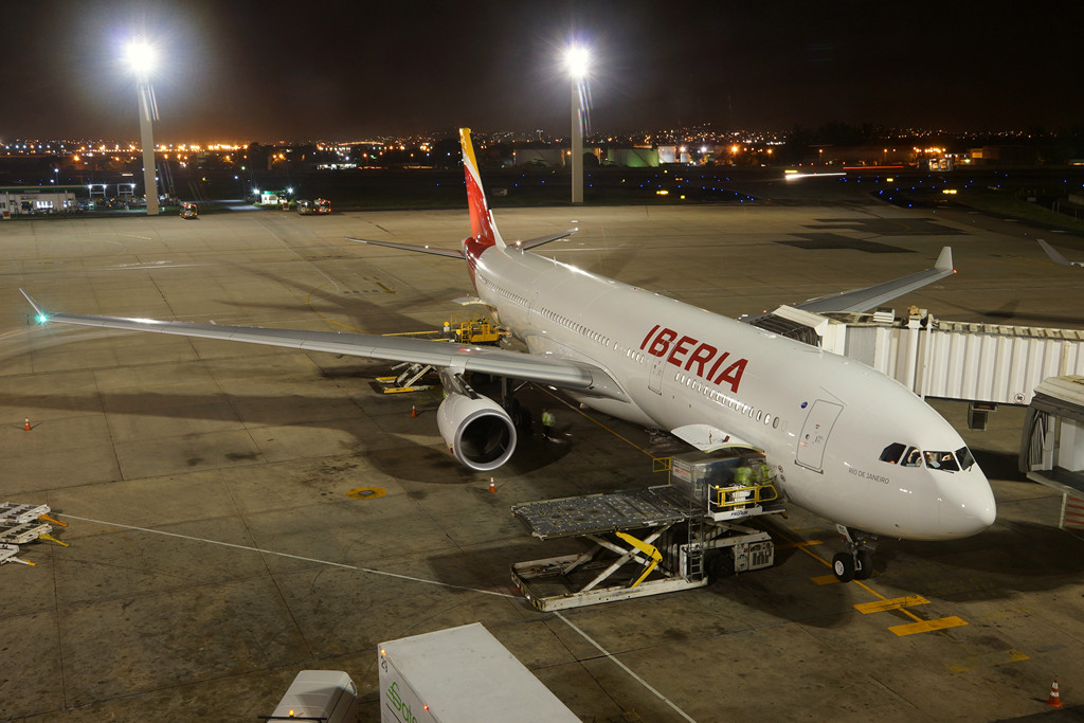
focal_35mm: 36
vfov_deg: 36.9
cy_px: 362
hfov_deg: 53.1
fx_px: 1084
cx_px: 542
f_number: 8
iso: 200
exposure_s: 6
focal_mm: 24
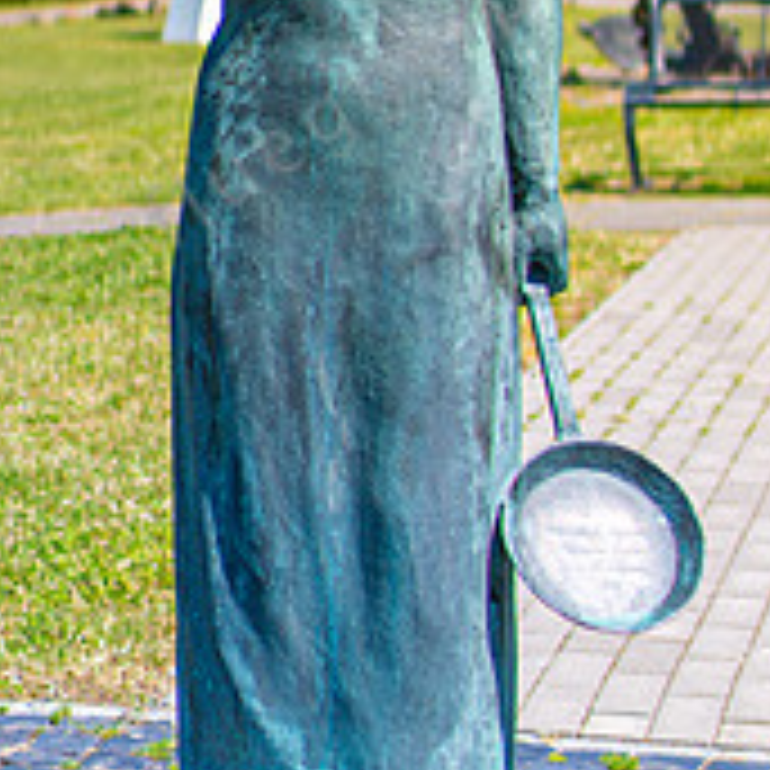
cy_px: -18
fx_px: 2919
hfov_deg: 15.0
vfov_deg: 14.8
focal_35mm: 116
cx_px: 518
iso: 100
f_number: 1.4
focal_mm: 35
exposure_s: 1/8000
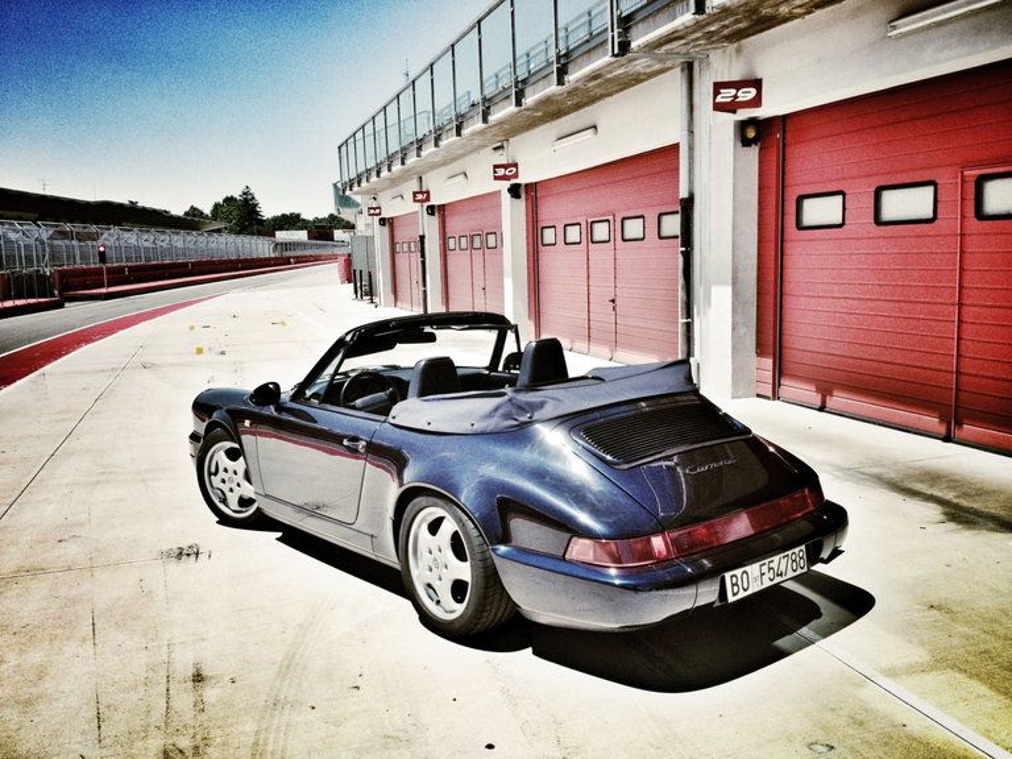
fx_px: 1023
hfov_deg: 52.6
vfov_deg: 40.7
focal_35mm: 35
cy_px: 380
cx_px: 506
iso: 64
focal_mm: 4.28
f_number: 2.4
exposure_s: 1/1783
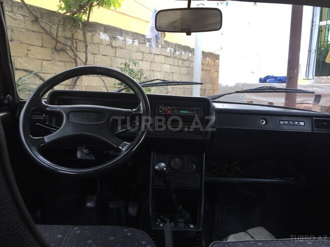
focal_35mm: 29
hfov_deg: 61.7
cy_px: 124
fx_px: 276
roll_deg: -1.7
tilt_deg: -7.8
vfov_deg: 48.2
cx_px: 165
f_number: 2.2
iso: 32
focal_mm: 4.15
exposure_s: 1/50
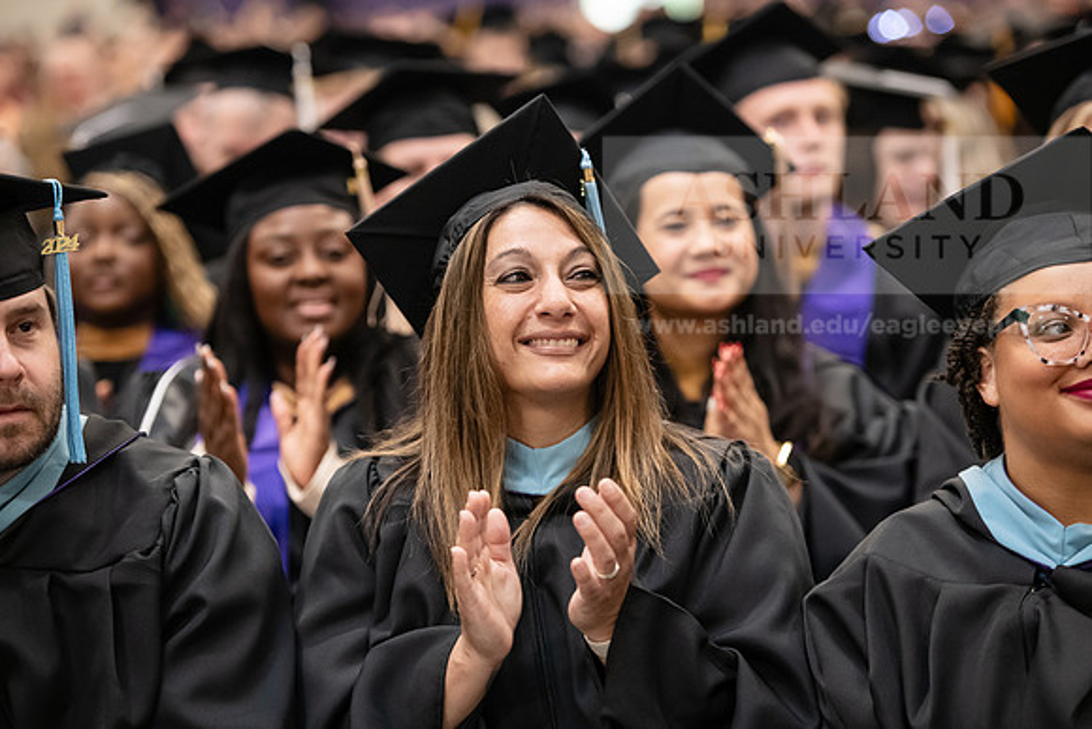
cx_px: 546
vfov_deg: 11.0
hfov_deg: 16.4
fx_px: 3792
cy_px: 364
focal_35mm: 125
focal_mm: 125
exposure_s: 1/200
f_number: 3.2
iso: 3200
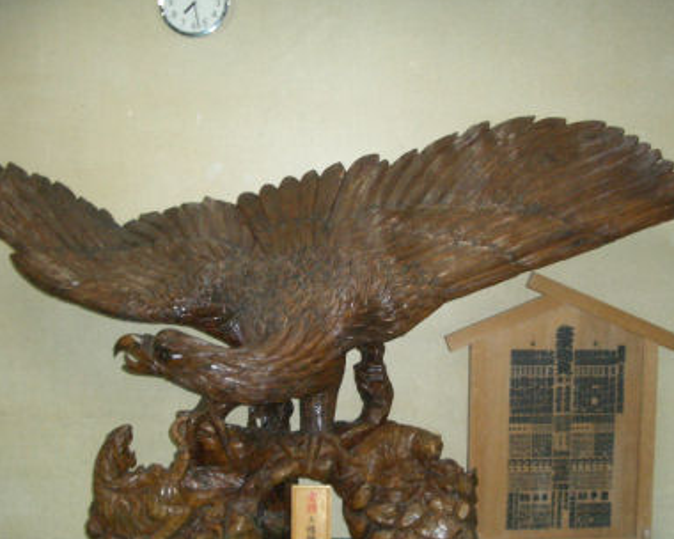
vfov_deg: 32.7
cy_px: 303
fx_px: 918
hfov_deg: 40.3
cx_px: 339
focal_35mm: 46
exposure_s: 1/60
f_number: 2.6
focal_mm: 5.8
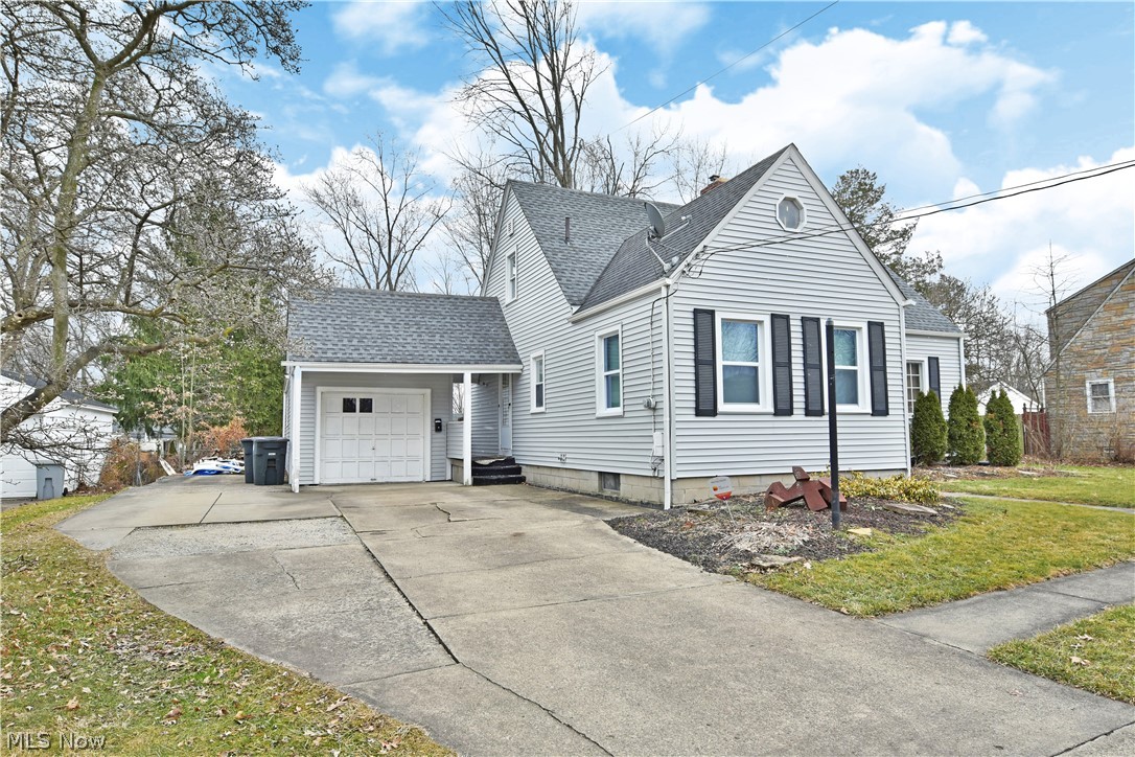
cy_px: 378
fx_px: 662
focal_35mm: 21
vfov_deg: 59.5
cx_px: 568
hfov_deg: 81.2
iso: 200
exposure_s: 1/100
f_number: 5.6
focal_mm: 14
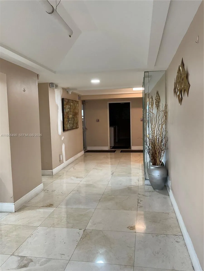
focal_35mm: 29
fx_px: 228
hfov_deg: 48.2
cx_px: 102
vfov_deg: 61.7
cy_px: 136
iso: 80
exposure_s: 1/60
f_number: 1.8
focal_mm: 3
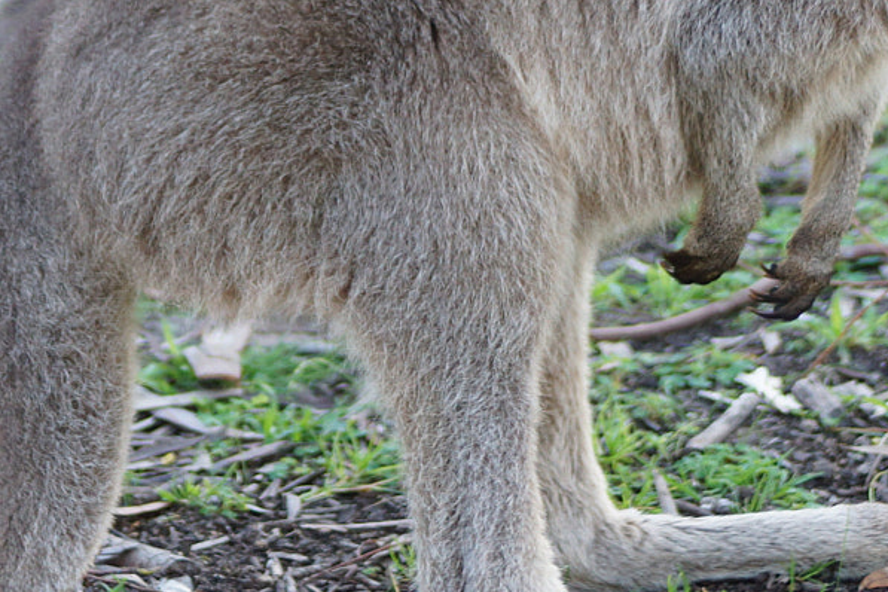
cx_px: 369
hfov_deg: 5.7
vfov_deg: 3.8
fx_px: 8929
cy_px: 135
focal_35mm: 362
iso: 400
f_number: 4
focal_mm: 90
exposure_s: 1/125
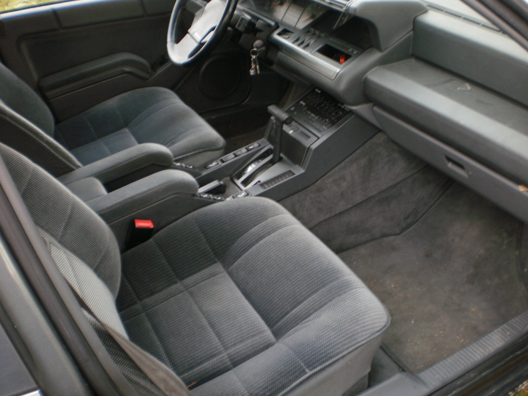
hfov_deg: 51.4
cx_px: 264
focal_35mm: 36
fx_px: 549
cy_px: 198
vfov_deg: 39.7
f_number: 3.1
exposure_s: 1/10
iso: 125
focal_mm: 6.3
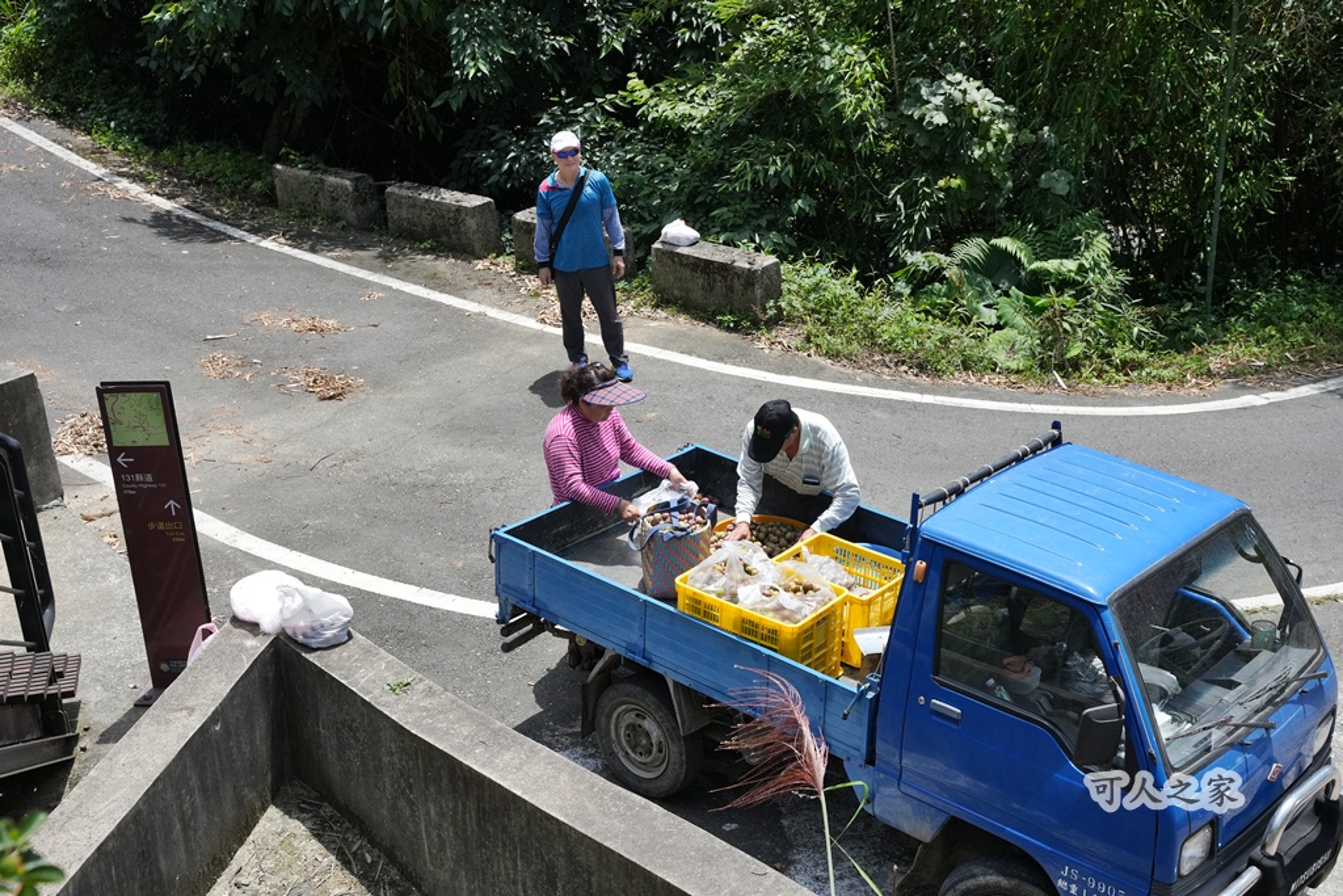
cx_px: 672
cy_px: 448
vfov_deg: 27.9
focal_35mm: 48
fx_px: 1806
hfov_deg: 40.8
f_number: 8
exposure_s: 1/2500
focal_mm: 48.4
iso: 1600
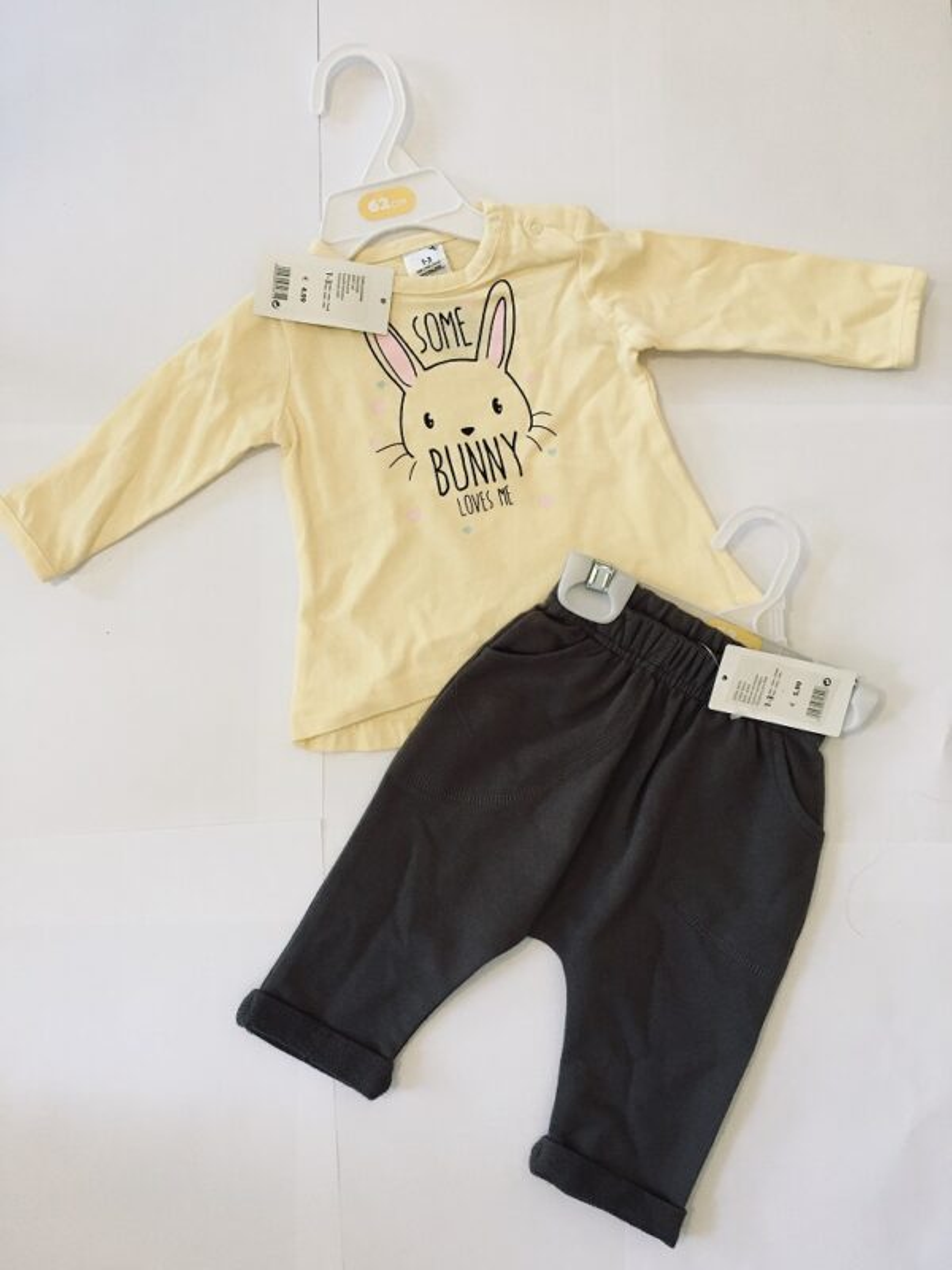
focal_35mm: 29
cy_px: 635
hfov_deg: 48.2
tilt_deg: -87.0
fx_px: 1063
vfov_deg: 61.7
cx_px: 476
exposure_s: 1/33
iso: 160
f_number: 2.2
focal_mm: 4.15
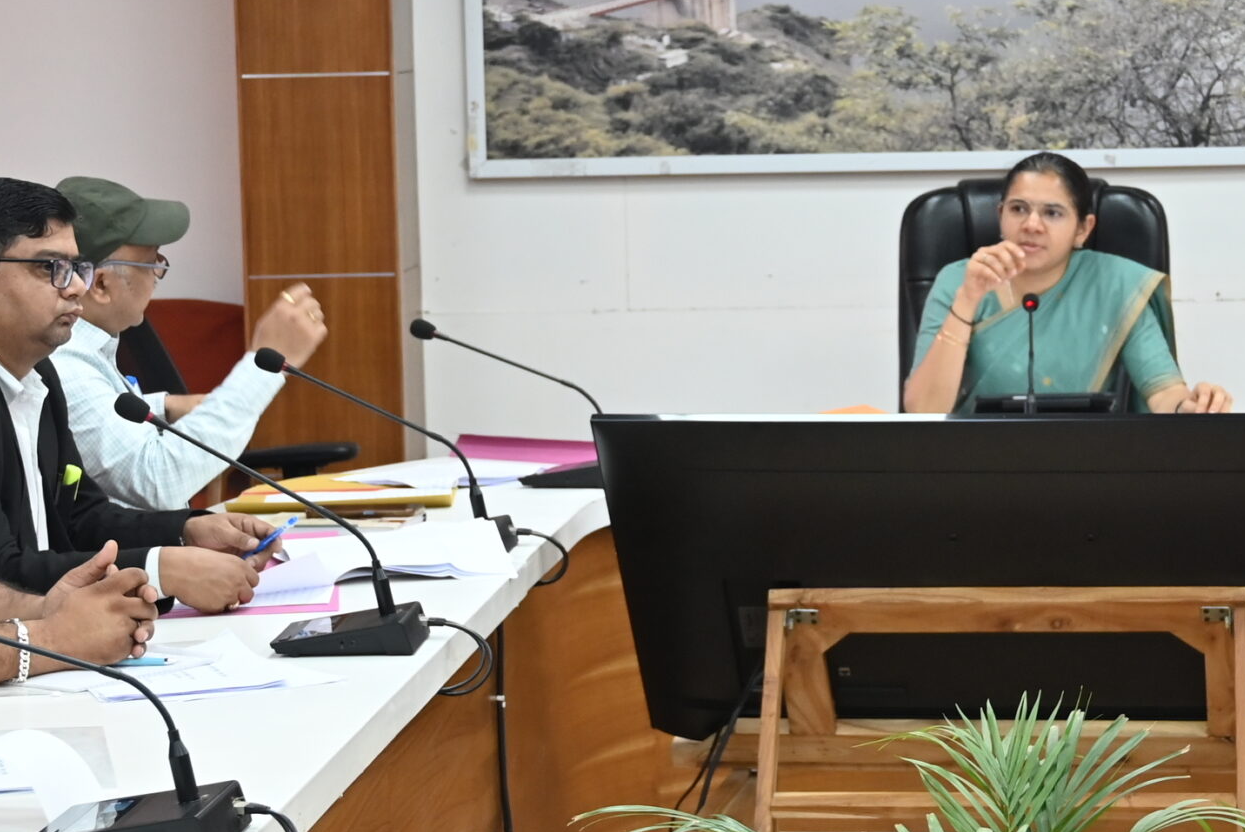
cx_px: 810
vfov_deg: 12.4
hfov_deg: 18.4
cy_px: 458
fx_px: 3841
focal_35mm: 111
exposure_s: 1/125
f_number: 4
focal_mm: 36
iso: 900
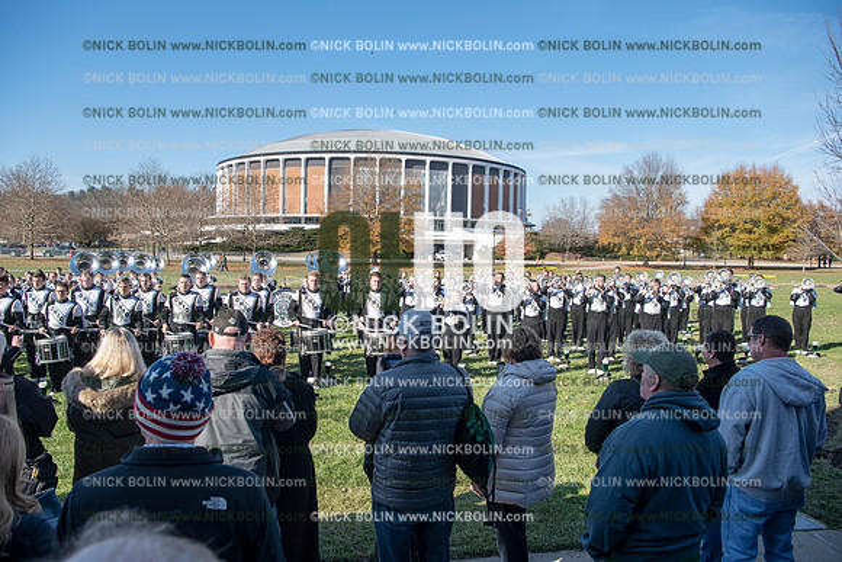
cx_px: 421
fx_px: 632
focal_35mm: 27
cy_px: 281
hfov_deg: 67.4
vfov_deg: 48.0
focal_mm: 27
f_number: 5.6
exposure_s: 1/1000
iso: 200
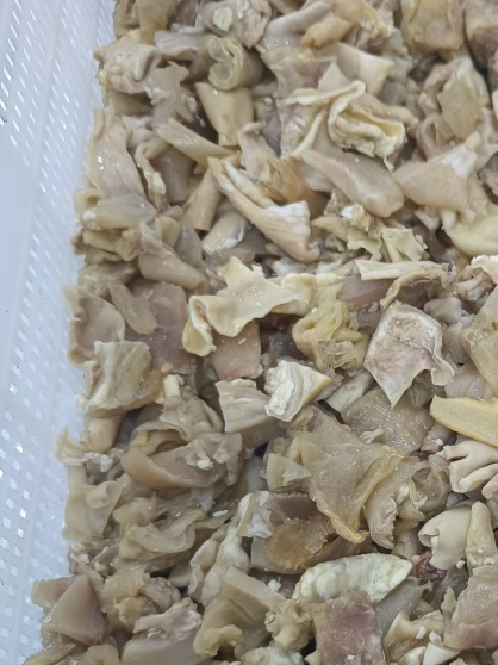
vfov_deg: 42.5
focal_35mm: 44
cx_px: 462
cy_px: 430
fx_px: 845
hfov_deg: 31.1
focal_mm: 5.59
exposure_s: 1/50
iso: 824
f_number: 1.88
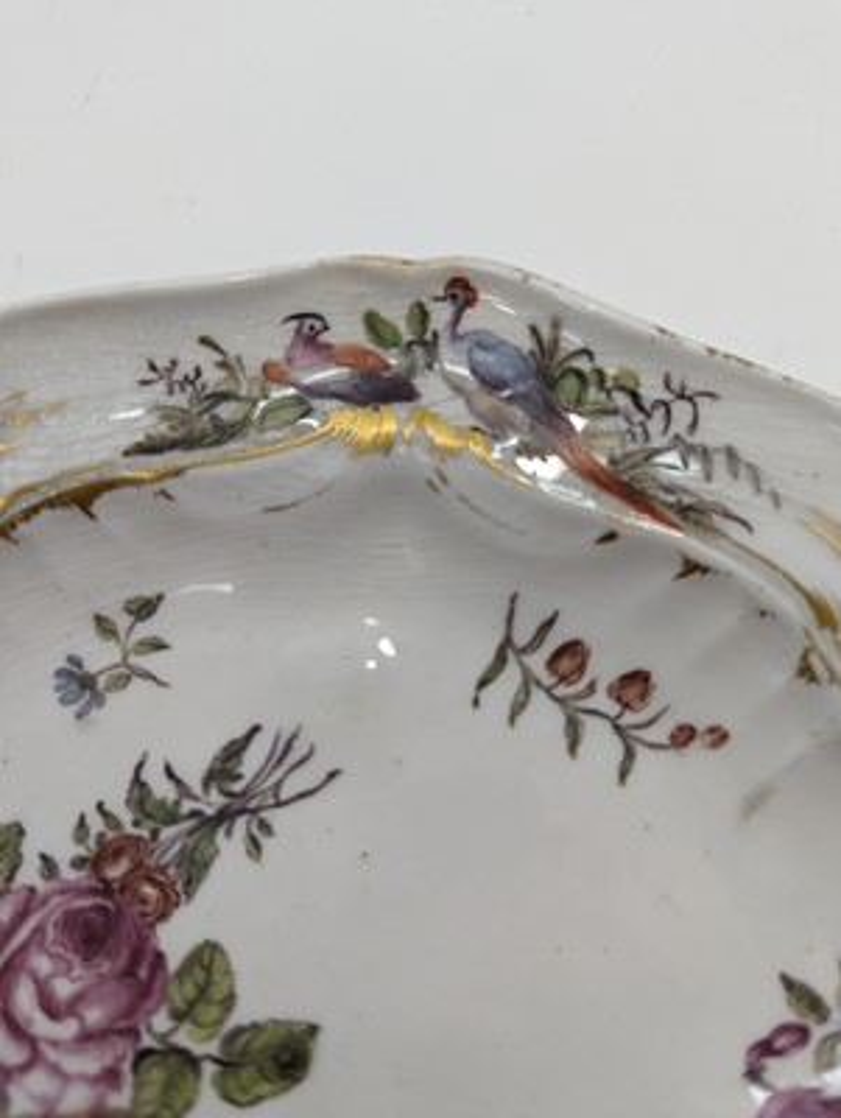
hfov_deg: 56.9
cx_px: 420
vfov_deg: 71.5
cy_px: 559
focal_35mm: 24
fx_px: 776
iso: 99
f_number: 1.85
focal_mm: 6.81
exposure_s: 1/165
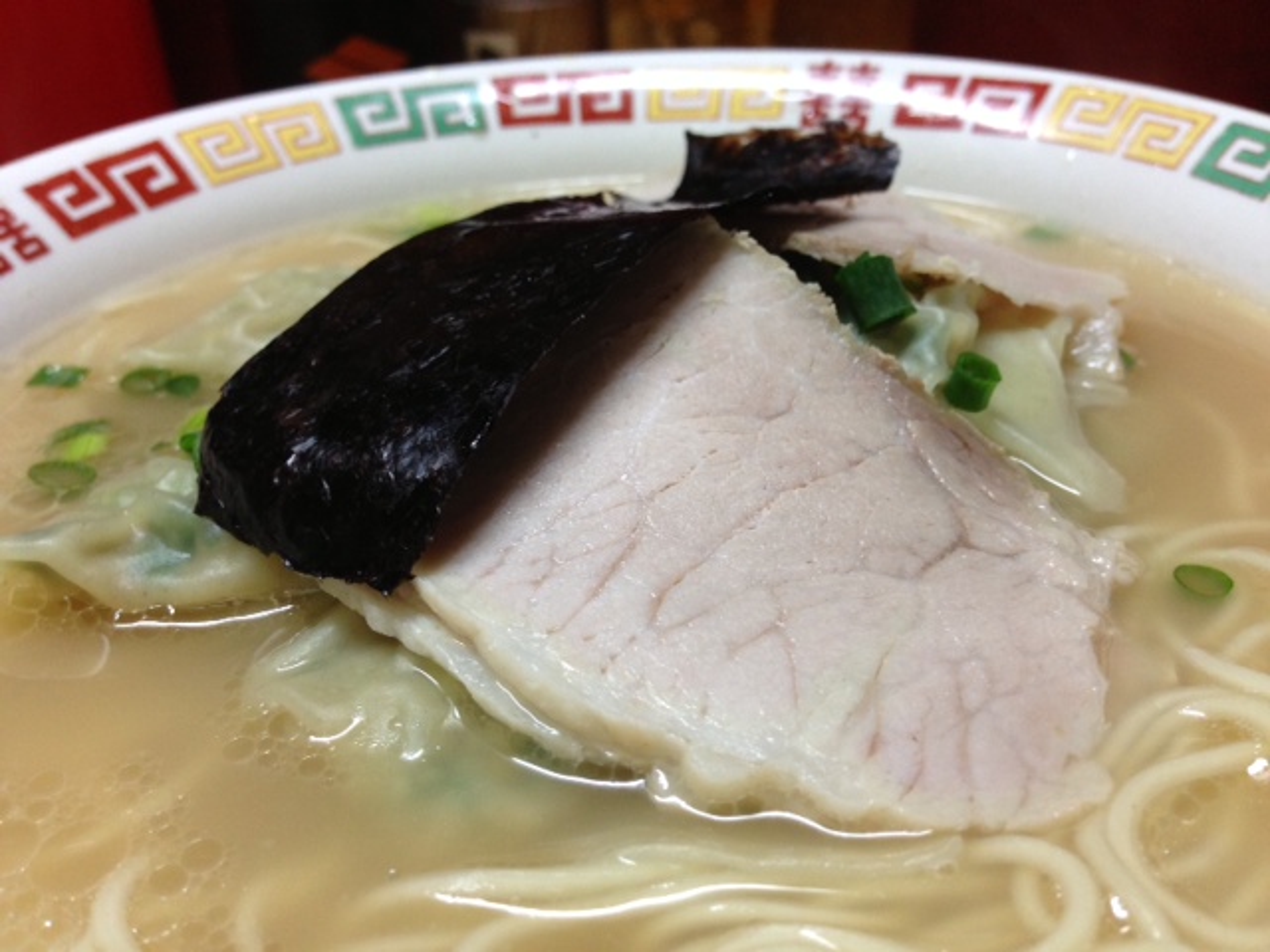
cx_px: 635
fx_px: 1211
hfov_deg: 55.4
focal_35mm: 33
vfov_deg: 42.9
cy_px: 476
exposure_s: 1/20
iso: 125
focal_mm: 4.13
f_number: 2.4
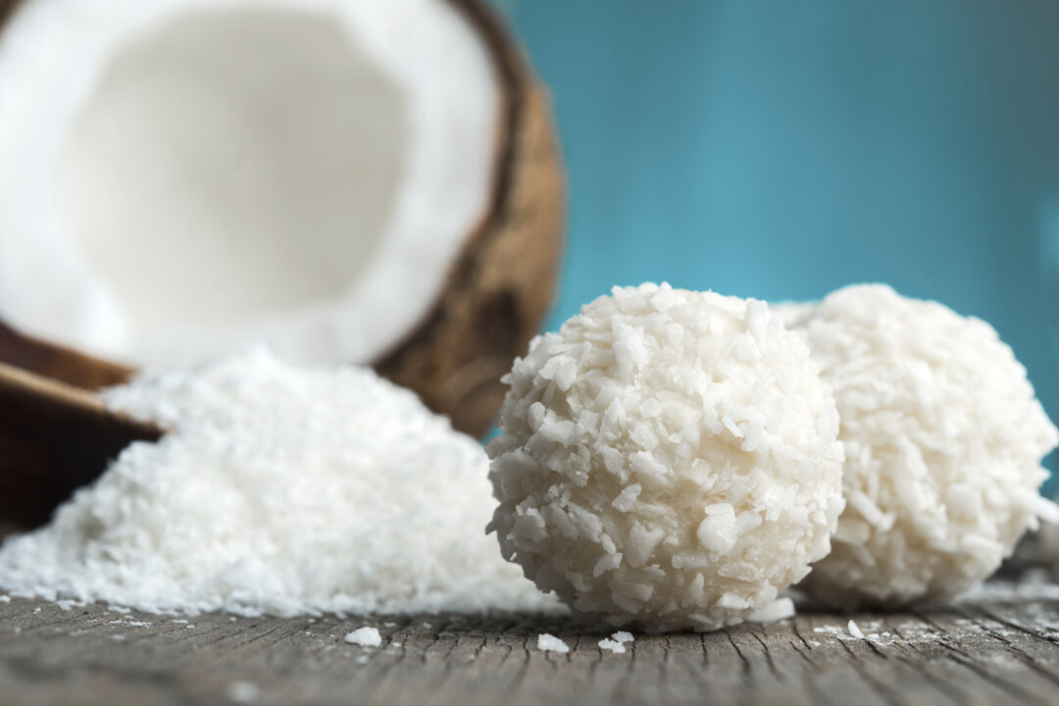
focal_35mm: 60
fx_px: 1765
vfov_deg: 22.6
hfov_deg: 33.4
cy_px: 353
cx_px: 530
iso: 200
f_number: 16
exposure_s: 1/160
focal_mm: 60
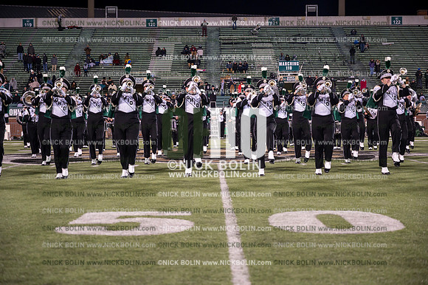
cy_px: 142
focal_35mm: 68
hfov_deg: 29.7
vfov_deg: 20.0
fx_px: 808
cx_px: 214
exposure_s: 1/640
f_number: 4
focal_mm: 68
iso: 3200
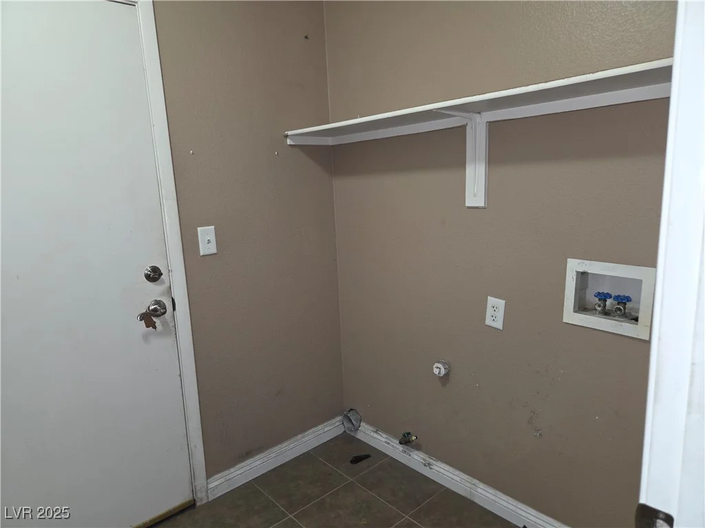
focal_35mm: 23
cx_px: 352
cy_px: 264
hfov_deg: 73.9
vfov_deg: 58.9
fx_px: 468
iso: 100
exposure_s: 1/24
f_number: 1.8
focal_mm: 5.4
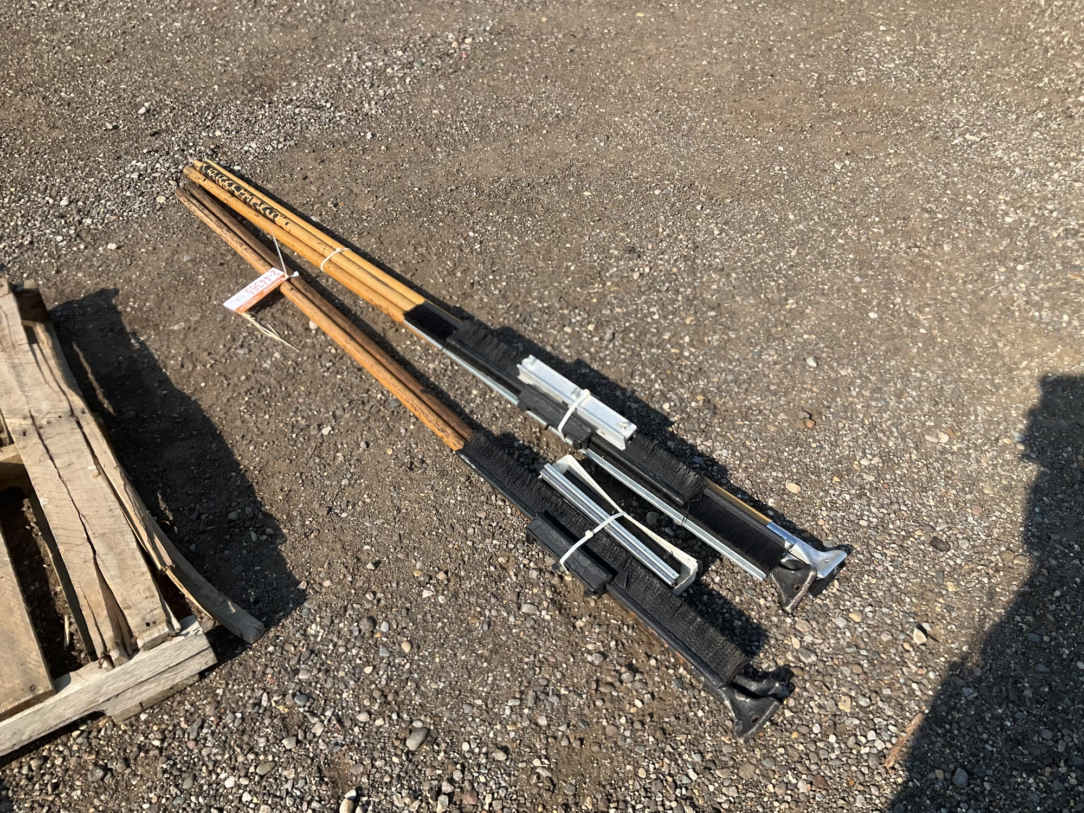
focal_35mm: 29
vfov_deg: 48.2
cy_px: 406
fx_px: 908
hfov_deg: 61.7
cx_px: 542
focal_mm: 3
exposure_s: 1/1076
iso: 25
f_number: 1.8
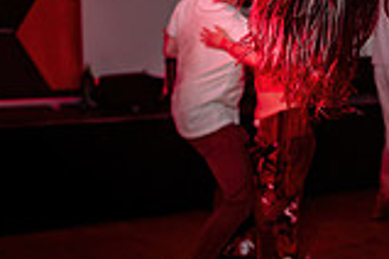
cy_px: 63
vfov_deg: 13.8
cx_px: 565
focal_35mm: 99
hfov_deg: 18.5
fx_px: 1070
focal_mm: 24
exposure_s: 1/80
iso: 800
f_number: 1.8
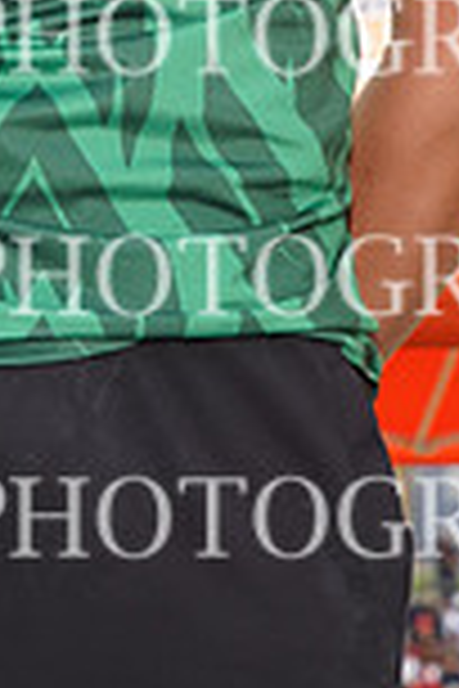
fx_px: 5087
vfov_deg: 7.6
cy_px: -328
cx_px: -83
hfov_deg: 5.1
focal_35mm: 266
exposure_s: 1/160
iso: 100
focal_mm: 70
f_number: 8
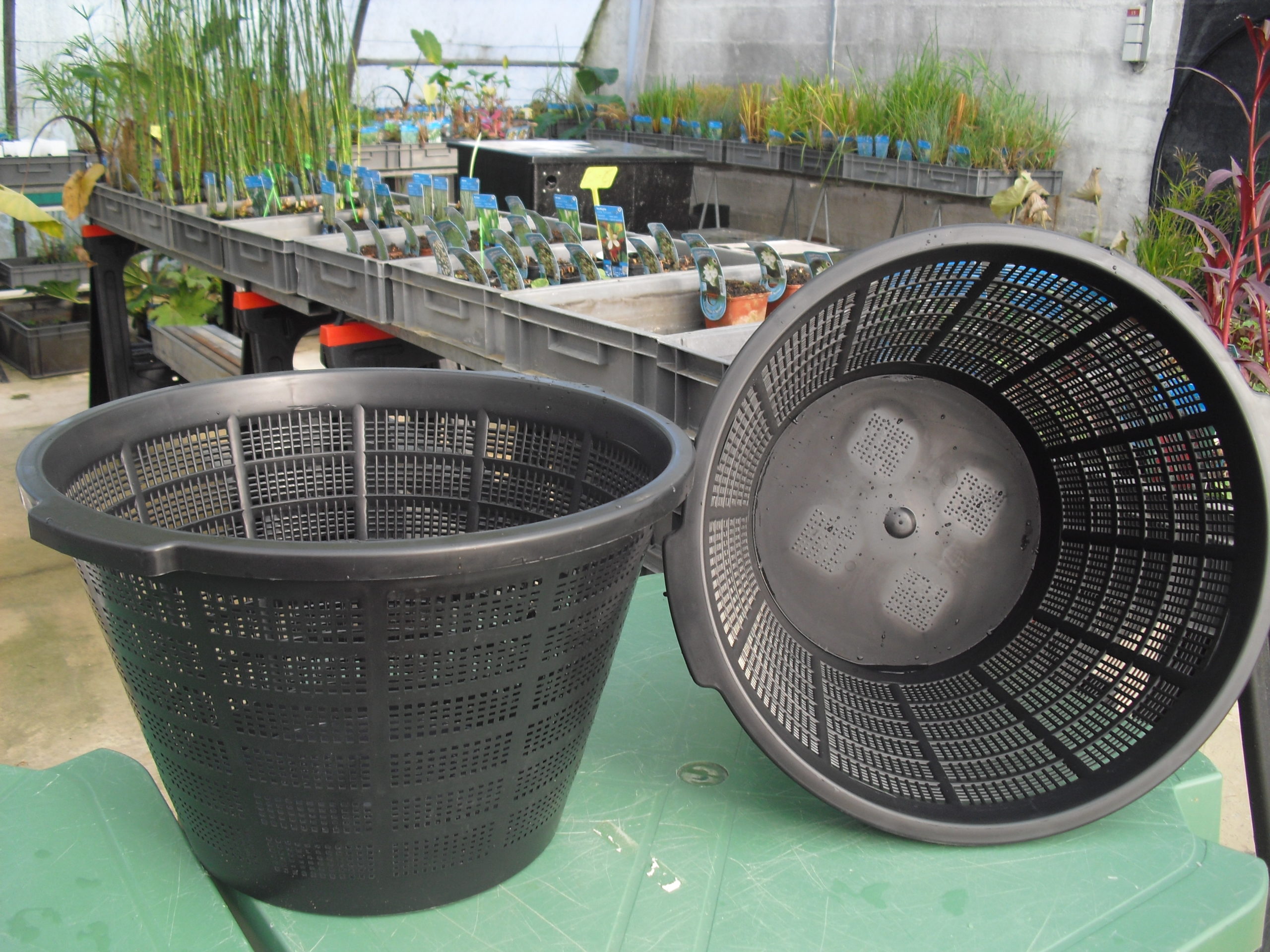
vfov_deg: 39.7
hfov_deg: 51.4
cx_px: 635
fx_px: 1321
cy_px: 476
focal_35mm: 36
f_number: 3.1
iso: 100
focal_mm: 6.3
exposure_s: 1/160
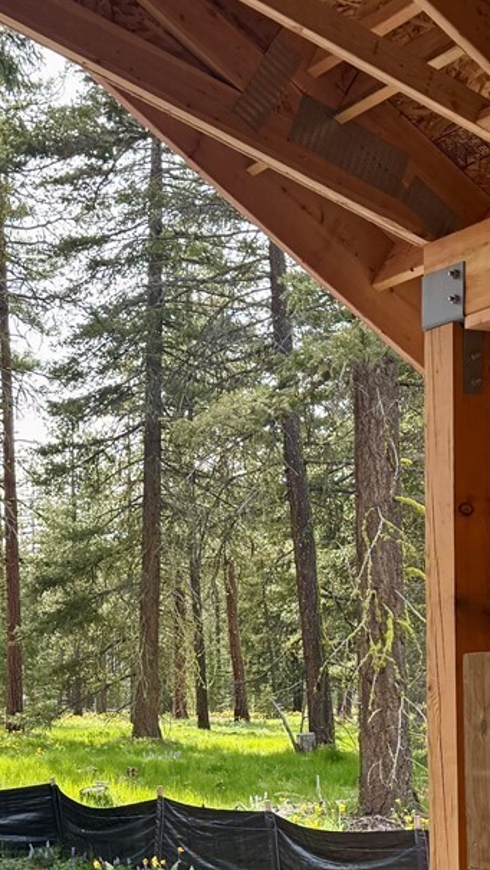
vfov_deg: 30.2
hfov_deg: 17.0
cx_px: -32
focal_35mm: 69
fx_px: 1593
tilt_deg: +3.0
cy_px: 630
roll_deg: +0.0
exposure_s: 1/1018
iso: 100
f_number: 1.78
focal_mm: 6.76
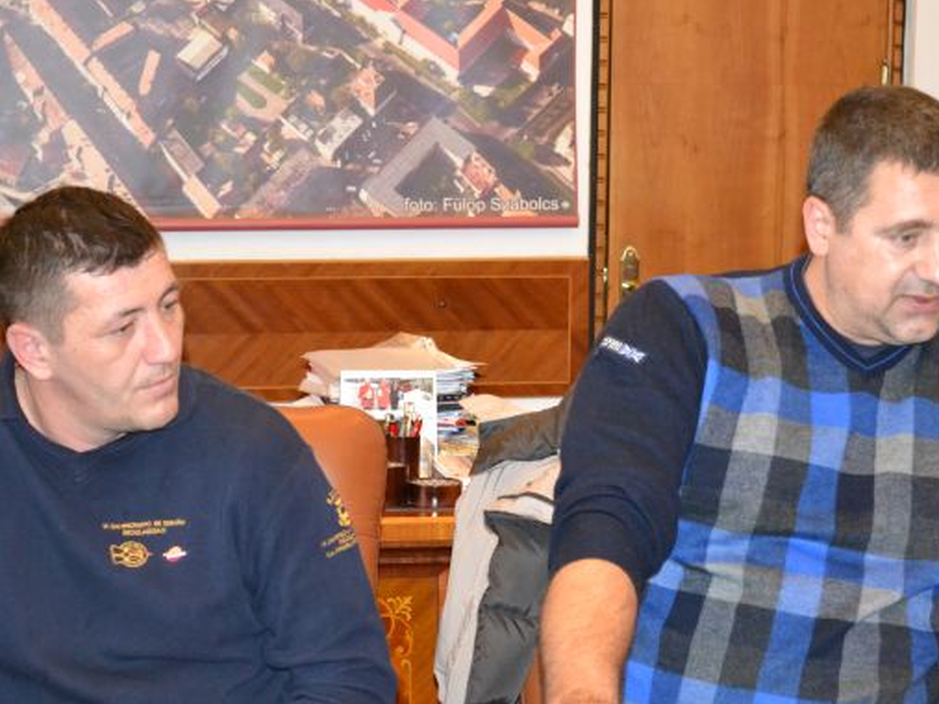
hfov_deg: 21.5
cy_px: 460
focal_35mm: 91
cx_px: 504
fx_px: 2468
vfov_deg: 16.2
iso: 3200
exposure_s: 1/60
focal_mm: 40
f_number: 5.3
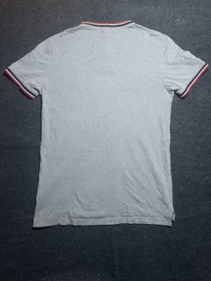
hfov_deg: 53.1
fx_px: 211
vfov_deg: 67.3
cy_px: 140
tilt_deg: -58.8
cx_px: 106
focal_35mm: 26
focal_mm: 5.7
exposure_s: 1/100
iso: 50
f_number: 1.5
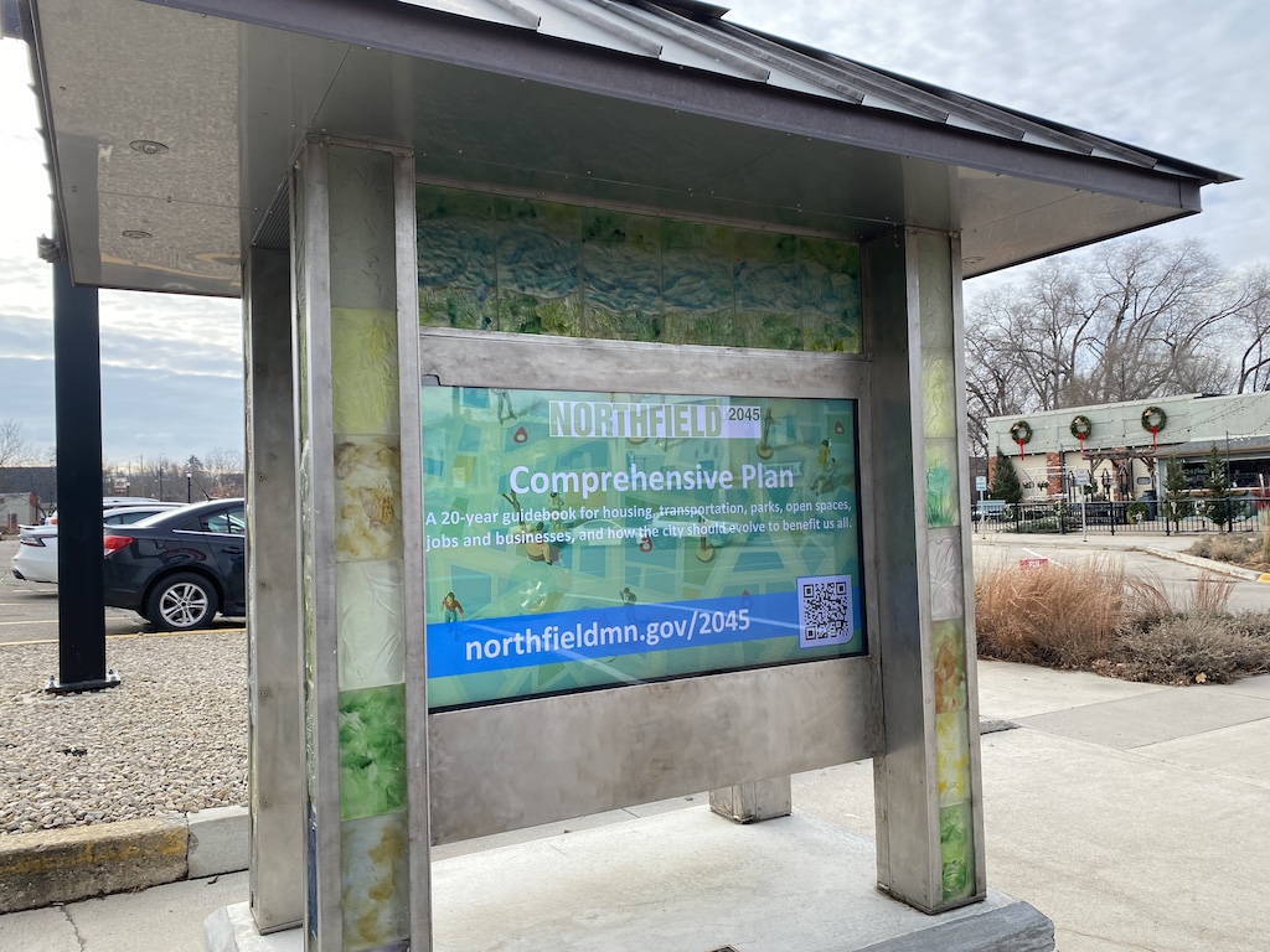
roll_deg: +1.3
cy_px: 476
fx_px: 954
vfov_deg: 53.1
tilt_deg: +3.3
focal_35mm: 26
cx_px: 635
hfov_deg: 67.3
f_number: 1.8
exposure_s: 1/864
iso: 32
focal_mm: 4.25
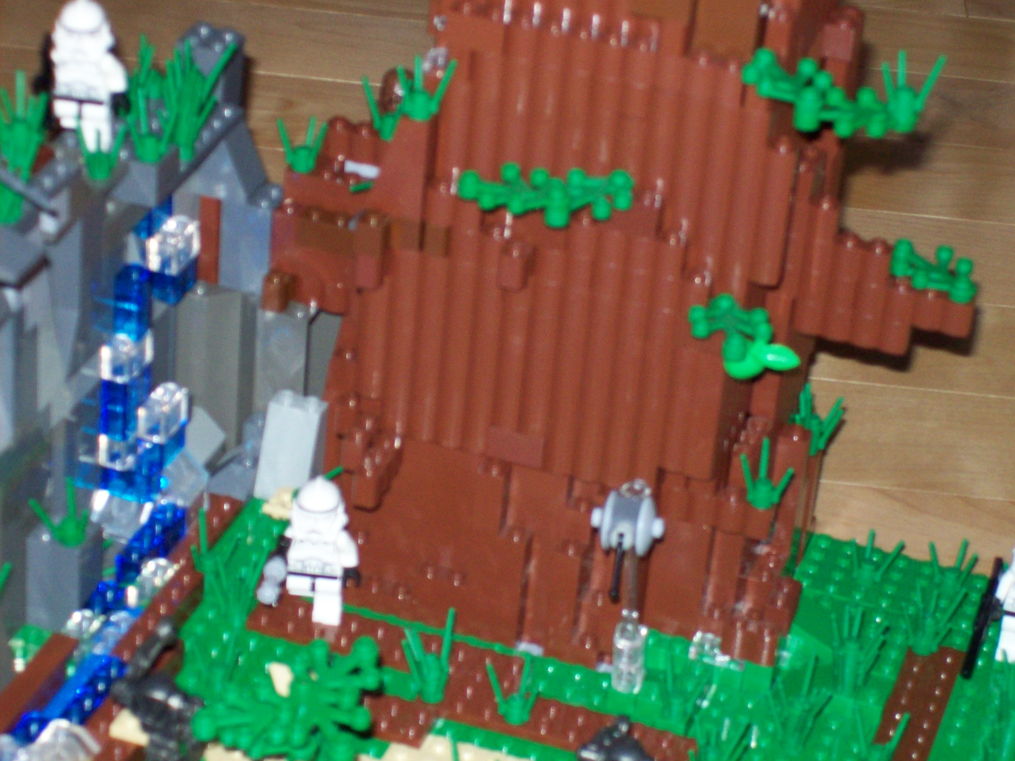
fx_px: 3166
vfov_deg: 13.7
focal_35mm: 108
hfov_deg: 18.2
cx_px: 508
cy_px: 380
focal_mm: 18
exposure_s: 1/128
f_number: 4.8
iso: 200
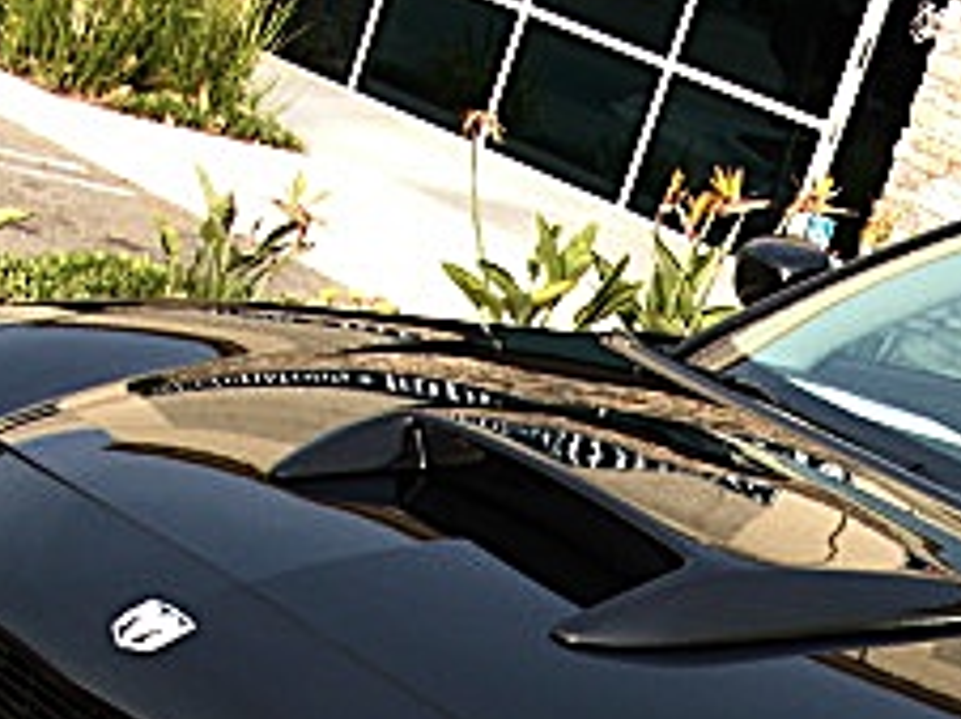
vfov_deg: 13.8
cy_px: 1013
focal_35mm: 102
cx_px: 995
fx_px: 2829
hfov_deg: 18.7
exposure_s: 1/125
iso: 50
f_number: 2.8
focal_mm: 6.3
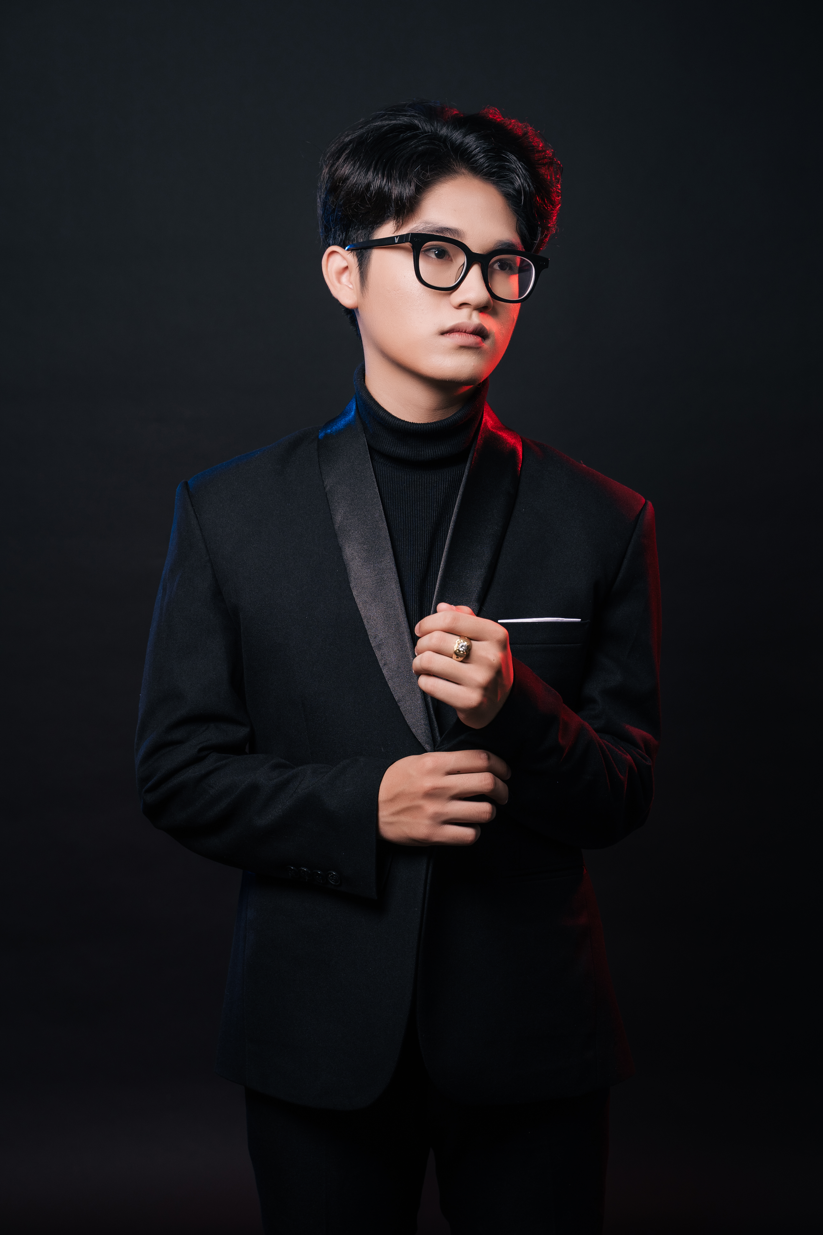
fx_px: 2263
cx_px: 412
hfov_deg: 20.6
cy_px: 618
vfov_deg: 30.5
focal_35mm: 66
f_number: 6.3
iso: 320
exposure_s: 1/100
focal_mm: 66
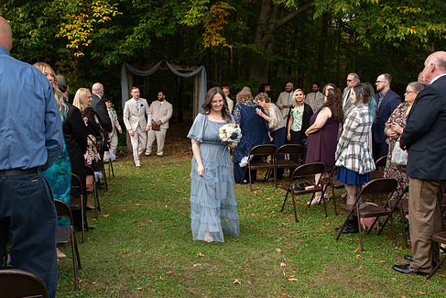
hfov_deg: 57.2
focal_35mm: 33
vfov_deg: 40.0
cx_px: 219
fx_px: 409
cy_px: 160
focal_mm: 24
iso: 400
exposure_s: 1/200
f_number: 6.3
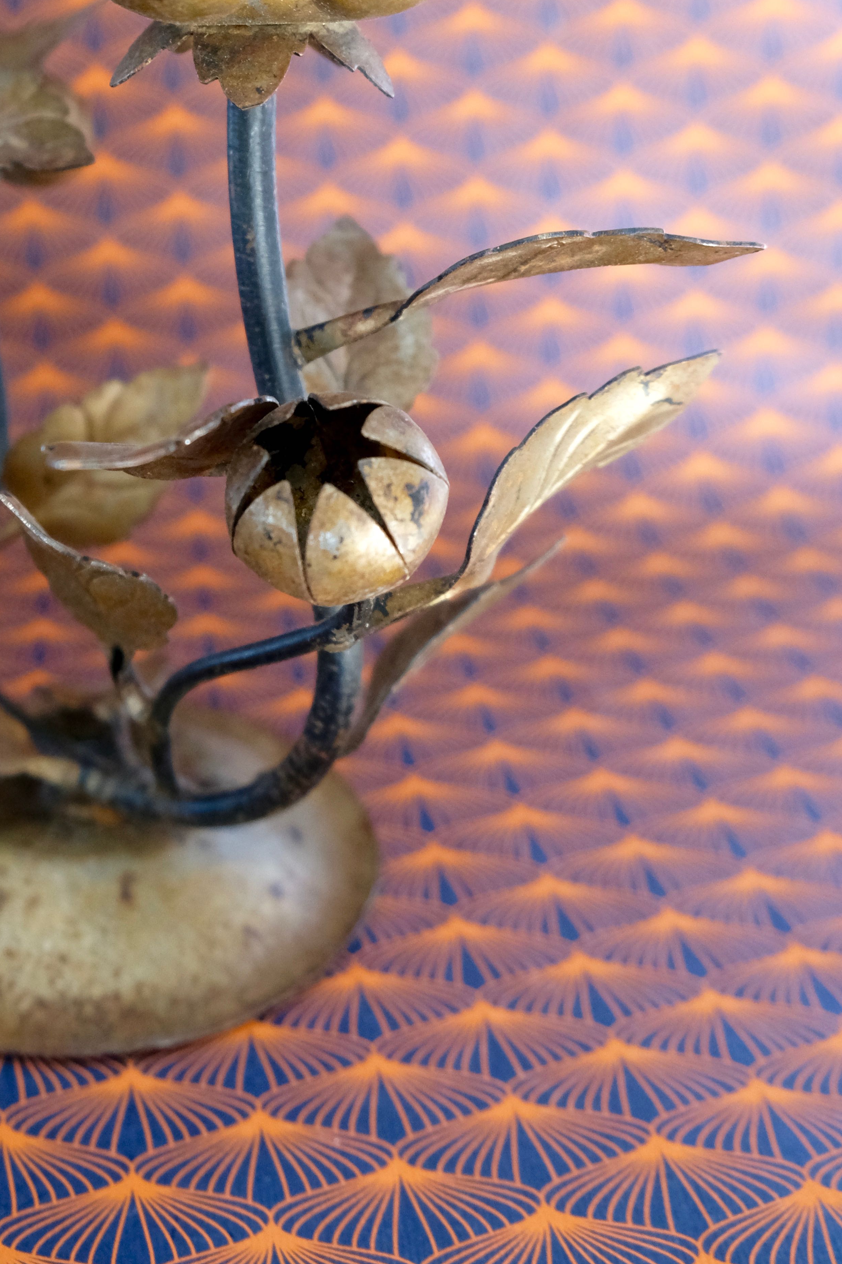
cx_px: 232
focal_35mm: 50
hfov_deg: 26.7
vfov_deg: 38.8
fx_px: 1754
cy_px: 349
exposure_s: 1/60
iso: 2500
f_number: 4
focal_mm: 20.5
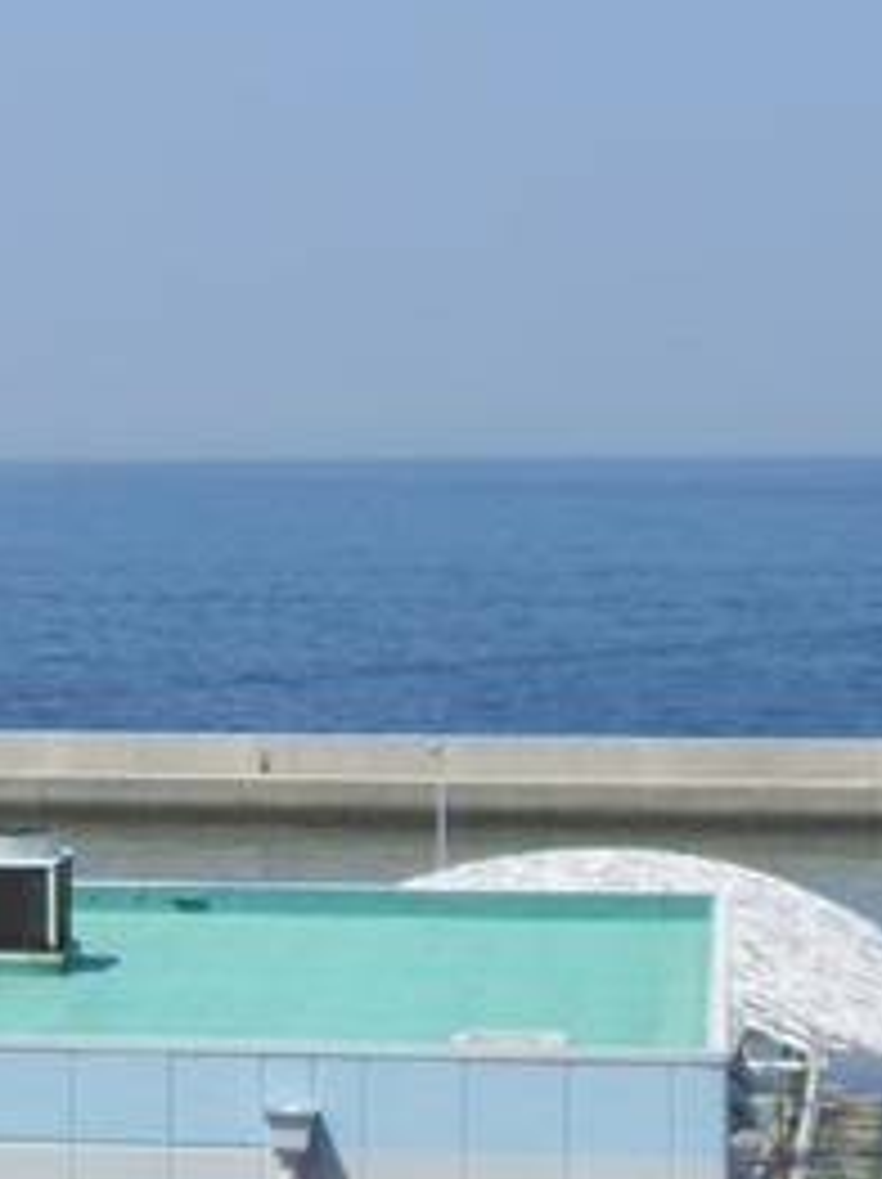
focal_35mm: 142
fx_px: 4832
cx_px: -513
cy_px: 428
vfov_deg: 13.9
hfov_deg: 10.0
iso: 100
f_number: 4
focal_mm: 5.7
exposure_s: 1/800
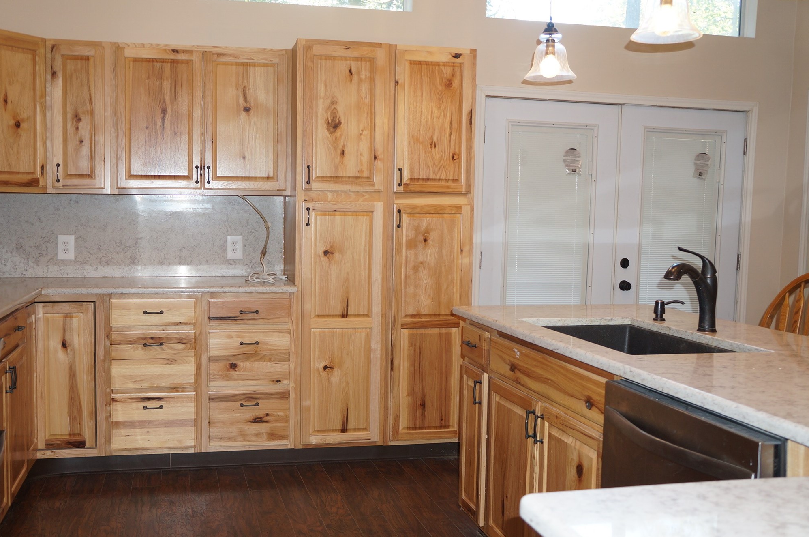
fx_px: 808
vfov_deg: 36.7
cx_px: 374
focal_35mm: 36
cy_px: 280
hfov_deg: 53.2
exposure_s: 1/60
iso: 320
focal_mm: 22
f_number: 4
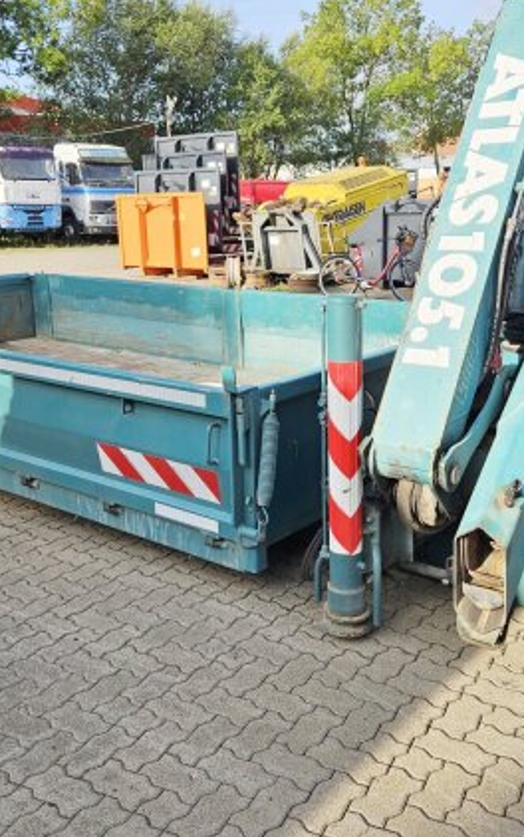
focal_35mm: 37
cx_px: 298
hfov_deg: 34.4
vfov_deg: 52.7
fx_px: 845
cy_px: 391
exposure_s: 1/952
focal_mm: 5.4
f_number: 1.8
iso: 25
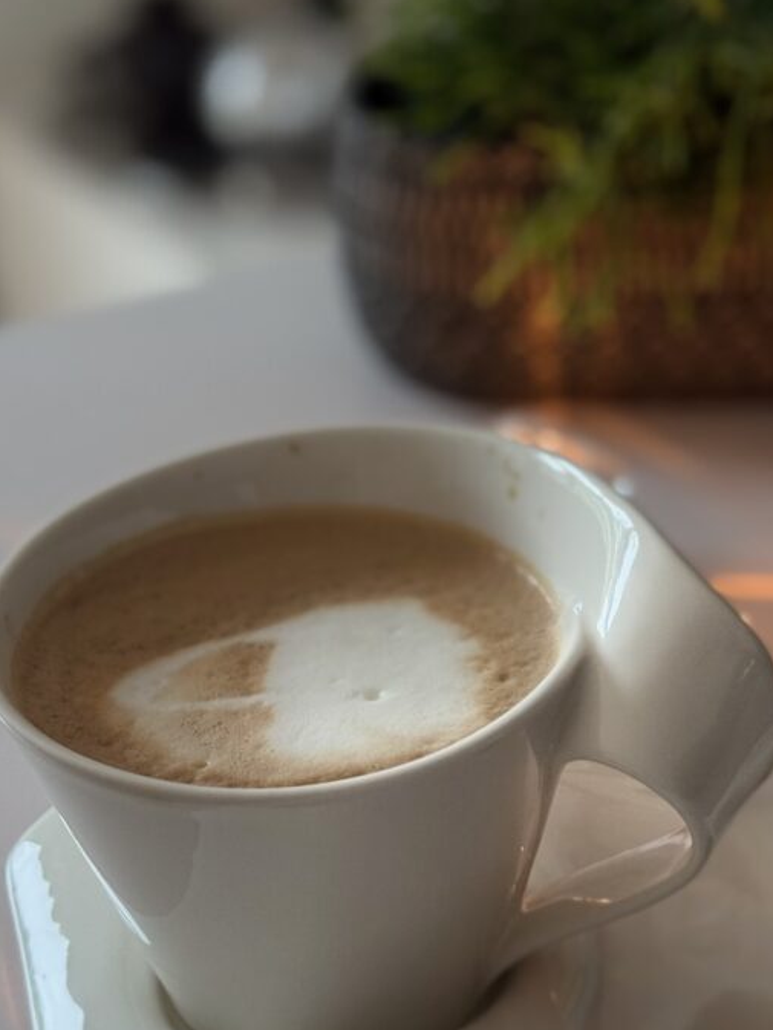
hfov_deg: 20.1
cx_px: 560
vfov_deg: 26.6
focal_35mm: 73
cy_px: 603
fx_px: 2173
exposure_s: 1/52
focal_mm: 6.76
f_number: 1.78
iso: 250
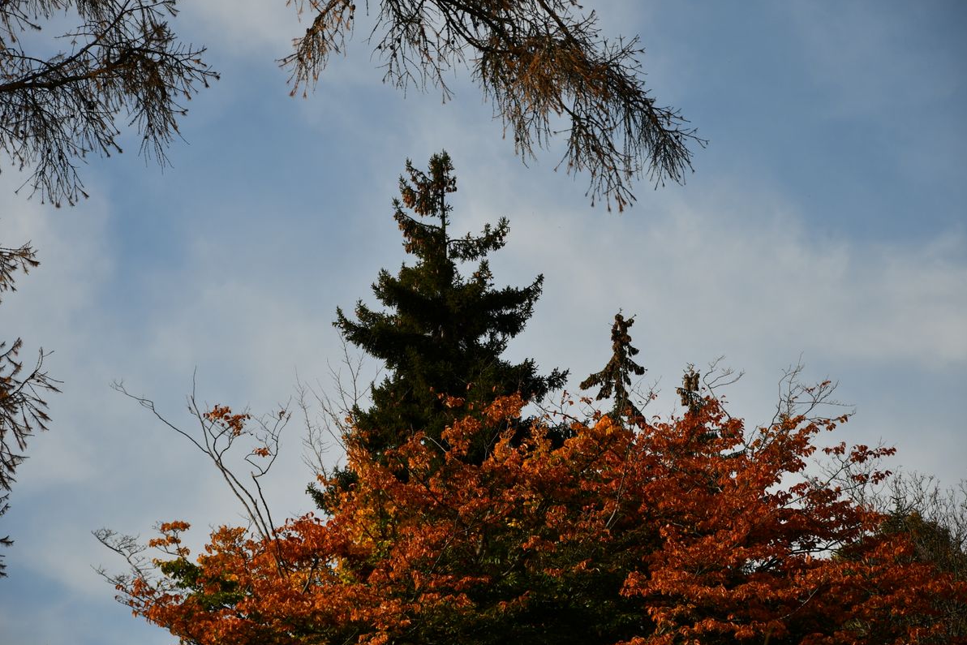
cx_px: 486
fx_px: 4244
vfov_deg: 8.7
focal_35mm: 158
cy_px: 322
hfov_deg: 13.0
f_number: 6.3
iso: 100
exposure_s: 1/640
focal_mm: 105
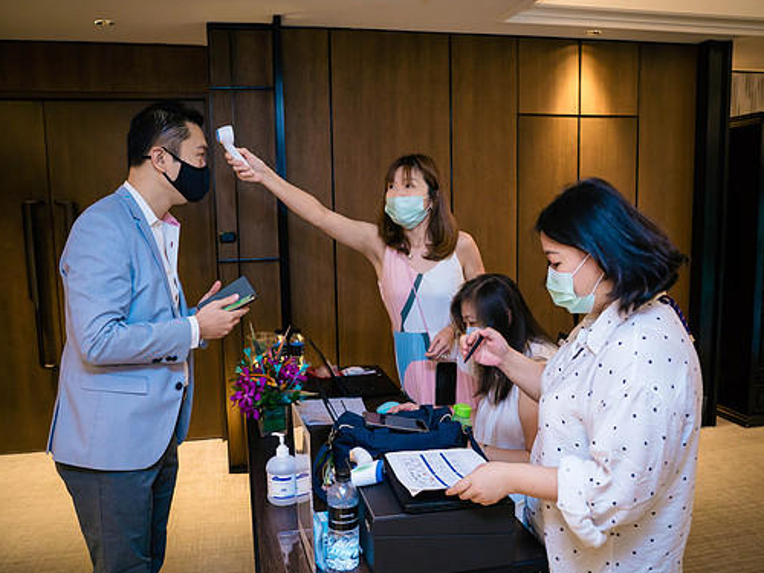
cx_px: 390
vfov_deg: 48.2
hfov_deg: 61.7
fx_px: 640
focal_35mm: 29
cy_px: 293
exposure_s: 1/160
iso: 3200
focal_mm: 26
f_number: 4
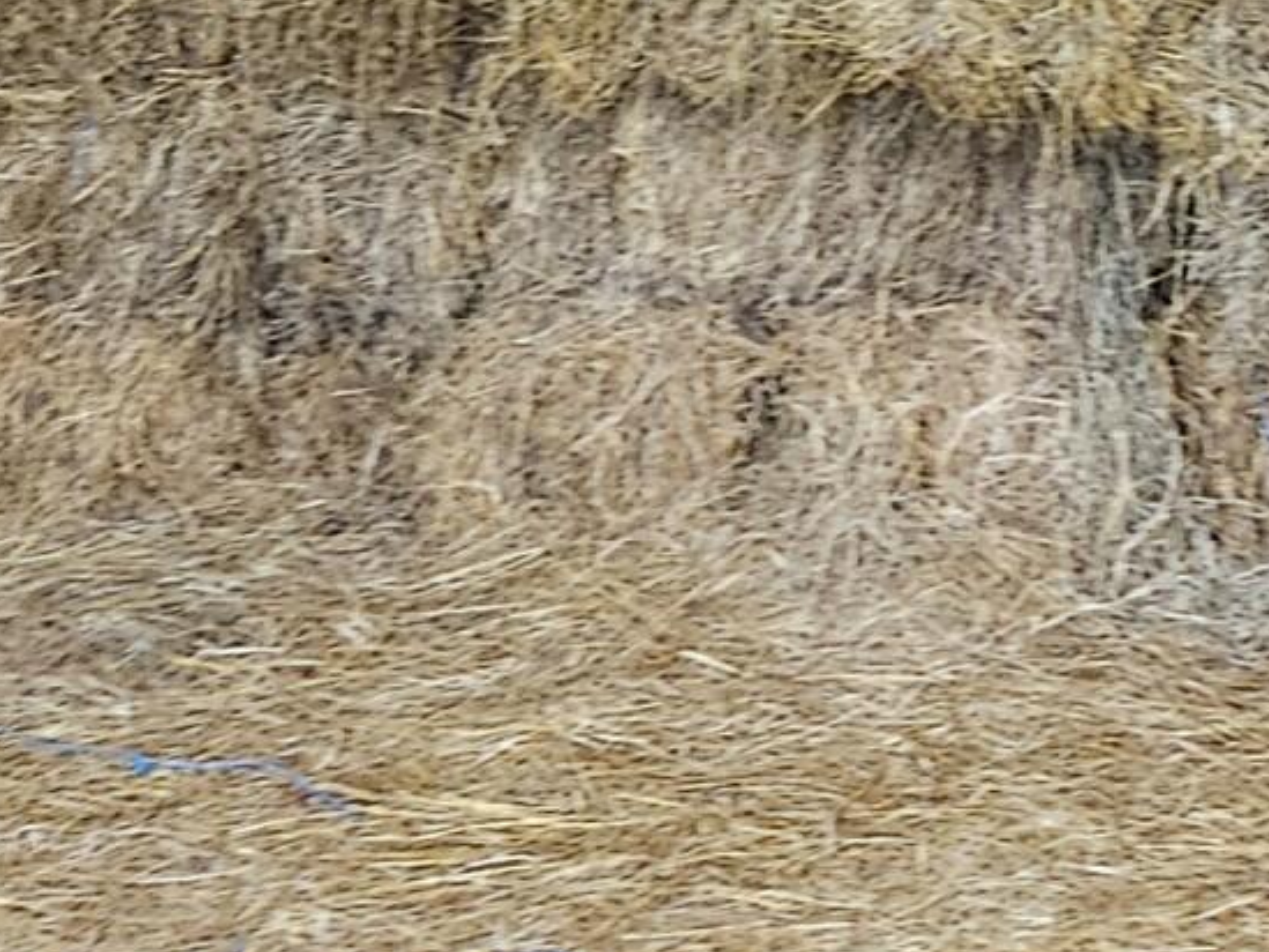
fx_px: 2603
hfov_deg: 26.7
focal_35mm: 71
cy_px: -520
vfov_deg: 18.2
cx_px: 1086
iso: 160
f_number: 2.2
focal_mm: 2.2
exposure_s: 1/60
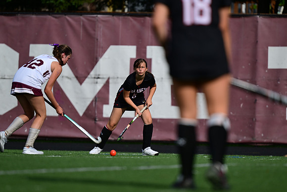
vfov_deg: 2.8
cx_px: 144
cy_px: 96
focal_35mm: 500
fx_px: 3987
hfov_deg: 4.1
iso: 250
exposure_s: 1/1600
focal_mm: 500
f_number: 5.6
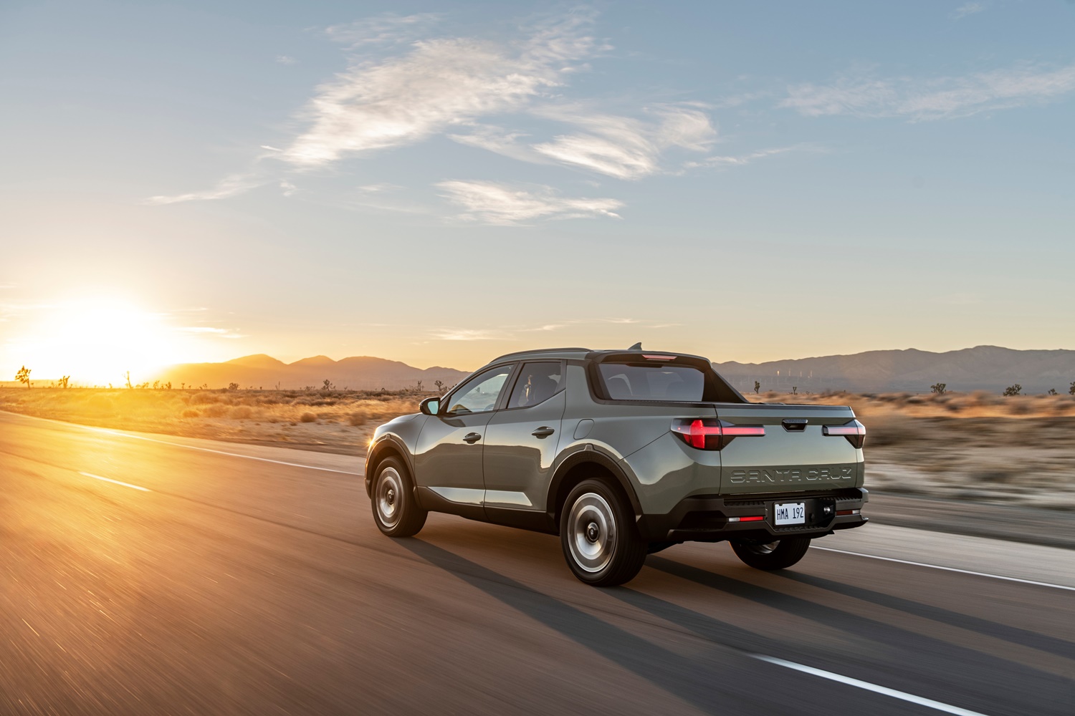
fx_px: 1075
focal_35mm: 36
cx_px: 538
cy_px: 358
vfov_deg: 36.9
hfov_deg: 53.1
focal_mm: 36
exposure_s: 1/40
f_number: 5.6
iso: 64
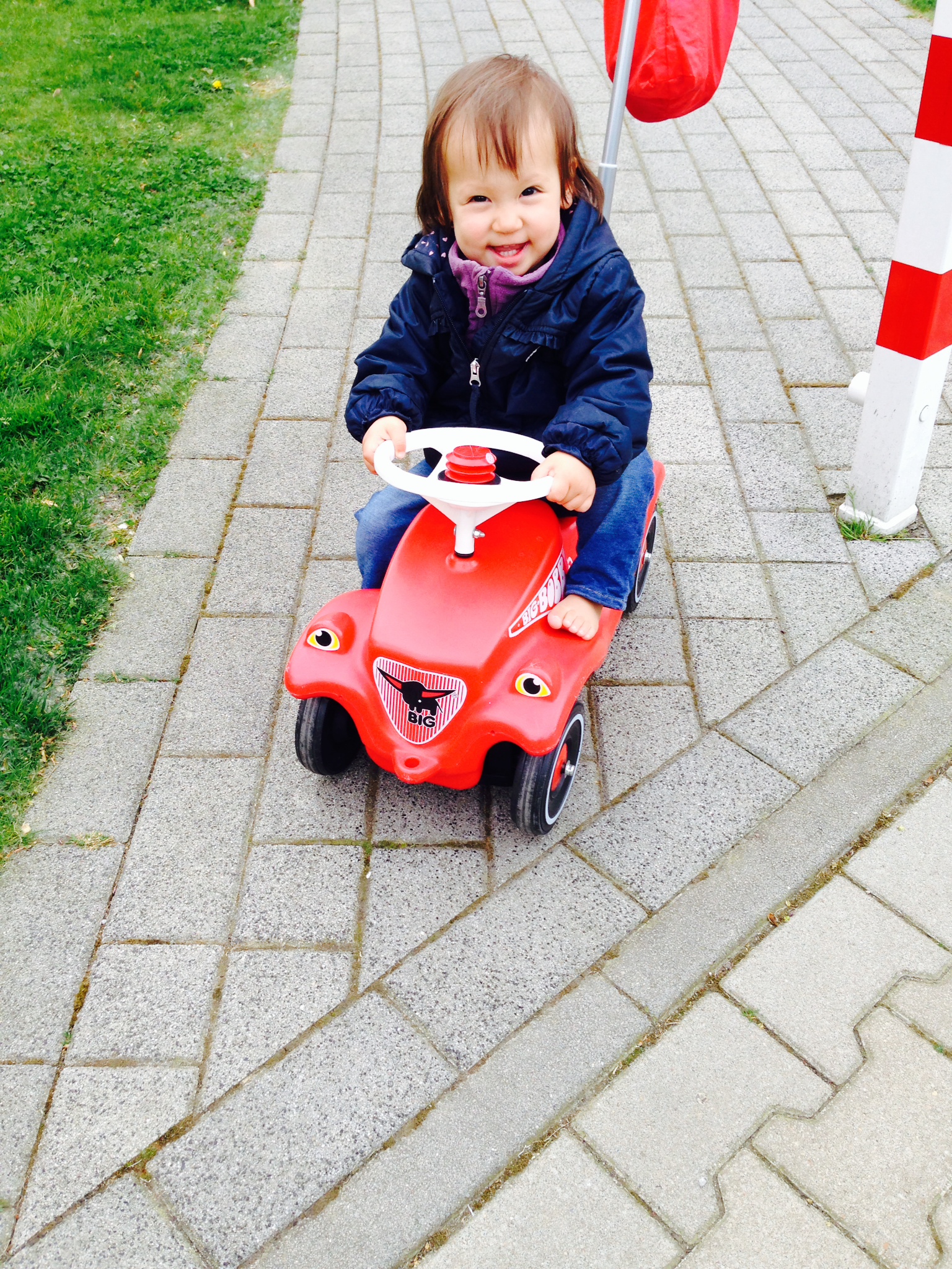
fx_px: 1210
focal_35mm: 33
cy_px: 634
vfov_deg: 55.4
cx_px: 476
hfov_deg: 42.9
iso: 50
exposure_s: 1/222
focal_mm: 4.12
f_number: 2.4
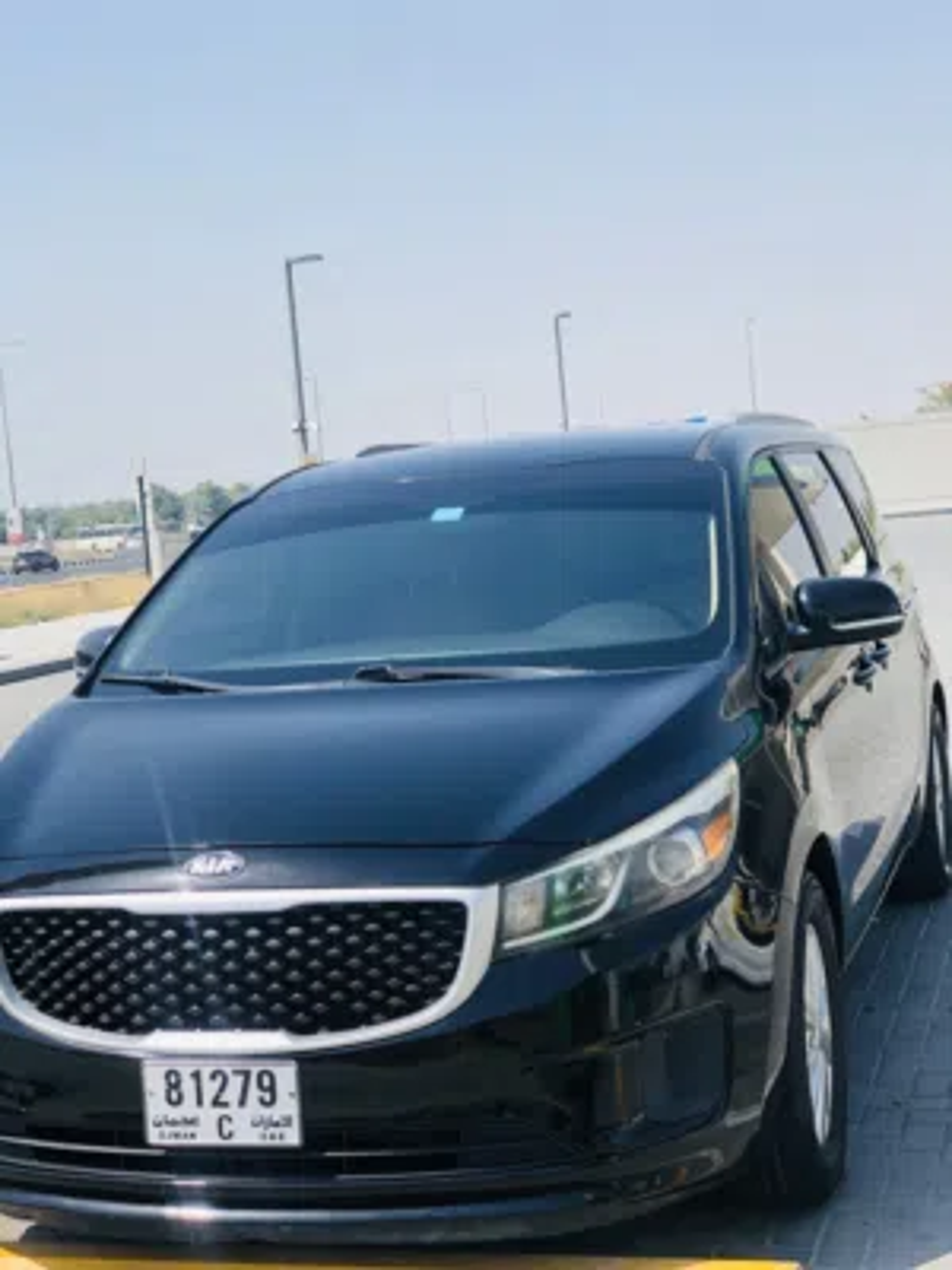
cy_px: 635
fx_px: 2090
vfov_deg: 33.8
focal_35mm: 57
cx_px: 476
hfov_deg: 25.7
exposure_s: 1/320
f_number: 2.8
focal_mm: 6.6
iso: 20
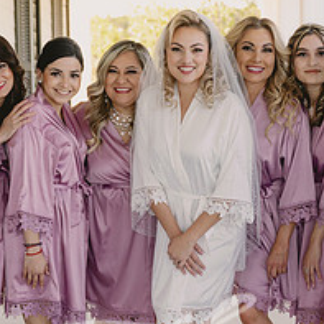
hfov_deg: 15.8
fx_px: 1165
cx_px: 162
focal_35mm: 110
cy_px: 216
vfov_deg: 15.8
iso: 250
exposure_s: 1/500
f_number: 2.8
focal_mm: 41
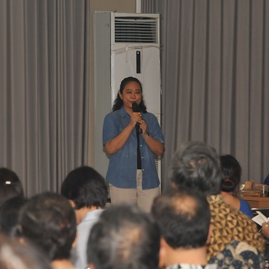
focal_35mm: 77
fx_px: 677
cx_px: 144
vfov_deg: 22.5
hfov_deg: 22.5
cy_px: 116
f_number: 2.8
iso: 2000
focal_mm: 50
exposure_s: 1/200
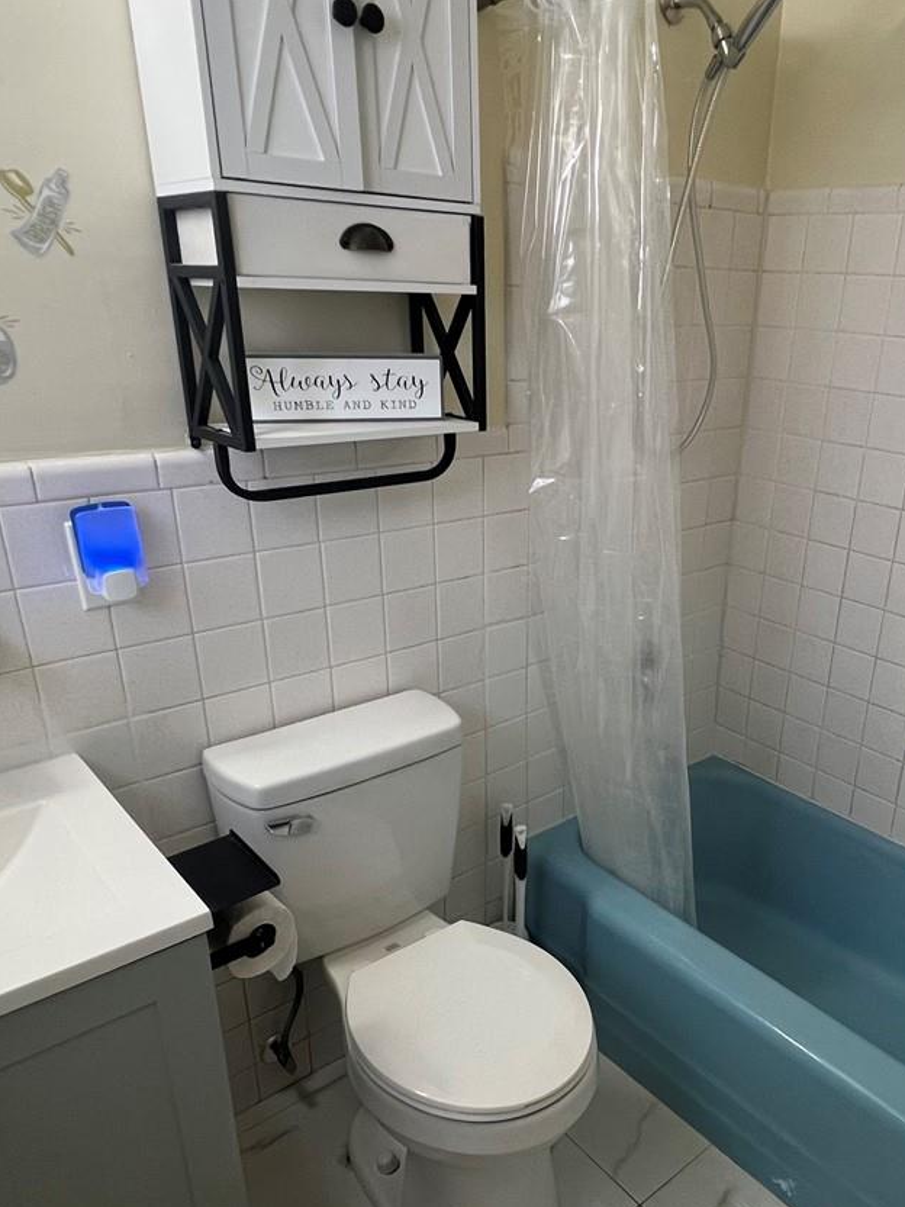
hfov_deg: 53.8
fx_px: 871
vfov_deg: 68.9
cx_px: 600
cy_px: 704
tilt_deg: -24.8
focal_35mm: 25
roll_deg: -1.6
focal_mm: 1.57
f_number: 1.8
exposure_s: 1/60
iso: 125
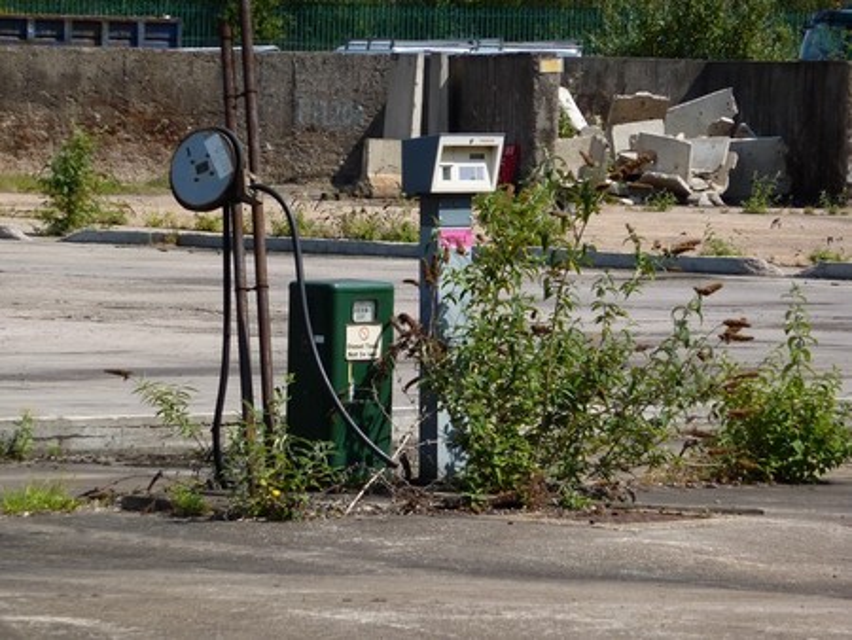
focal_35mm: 278
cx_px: 426
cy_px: 320
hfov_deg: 7.1
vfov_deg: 5.4
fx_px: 6846
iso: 80
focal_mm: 45.7
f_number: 4.8
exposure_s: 1/400
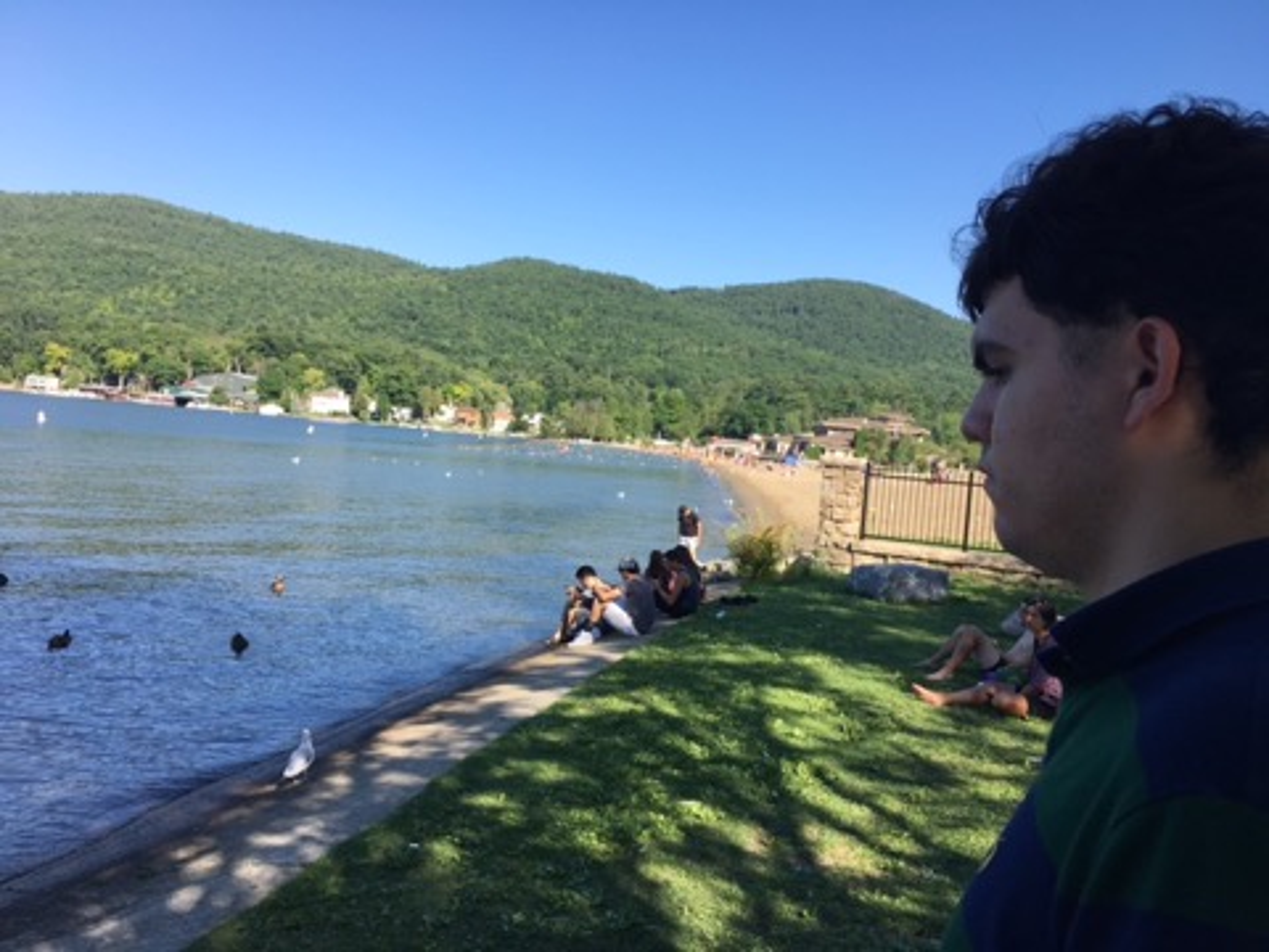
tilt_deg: -0.1
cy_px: 476
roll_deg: -4.6
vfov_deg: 48.2
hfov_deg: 61.7
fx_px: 1063
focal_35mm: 29
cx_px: 634
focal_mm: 4.15
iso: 25
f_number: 2.2
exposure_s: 1/668
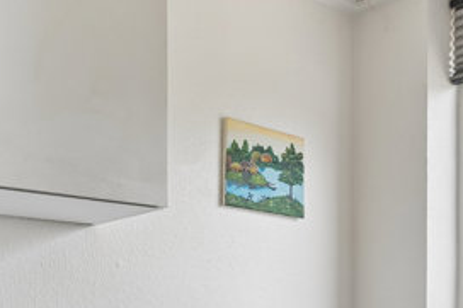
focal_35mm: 55
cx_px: 68
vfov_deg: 23.4
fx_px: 710
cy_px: 316
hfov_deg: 34.6
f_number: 8
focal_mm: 12.5
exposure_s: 1/20
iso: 200
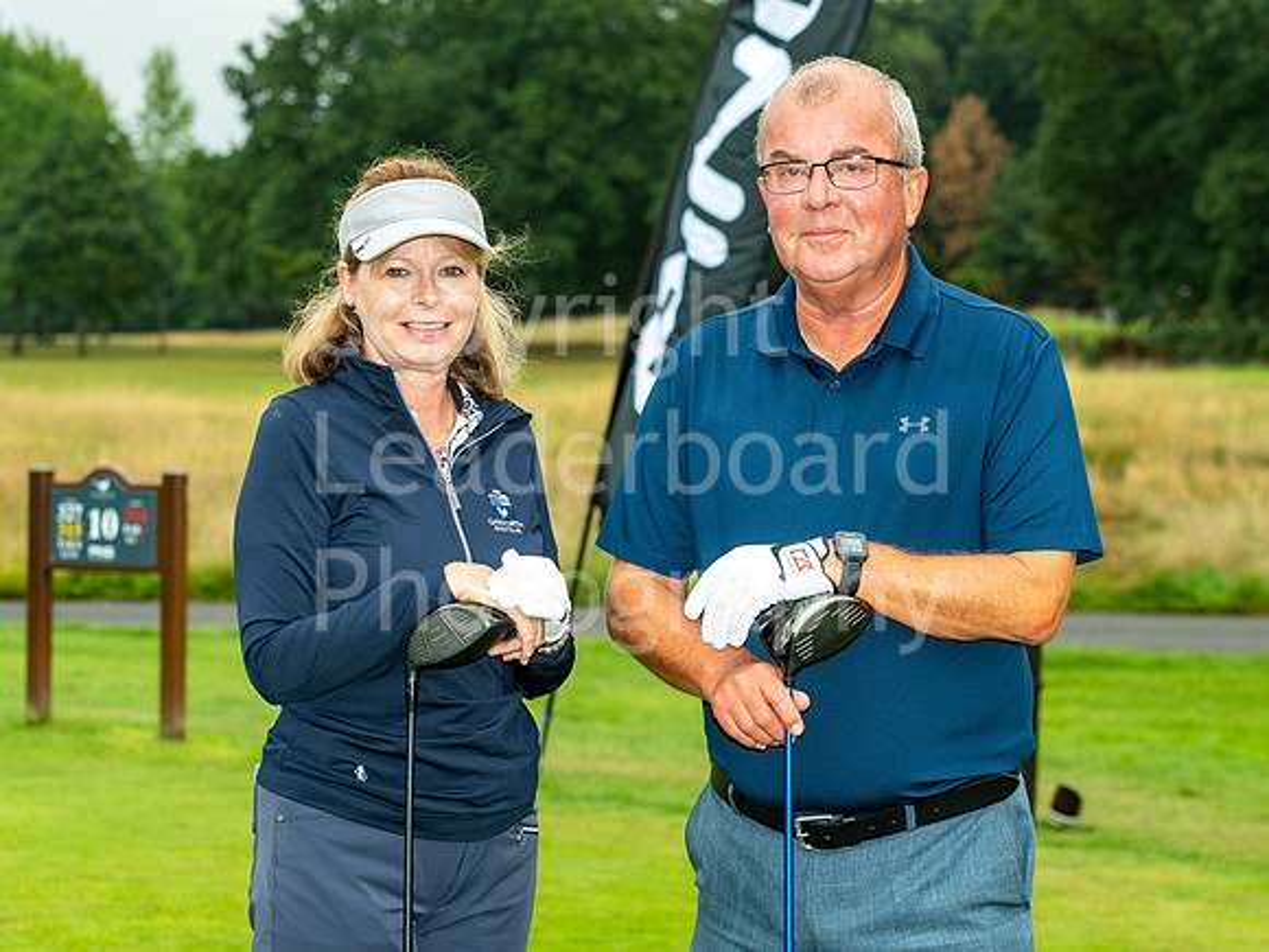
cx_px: 670
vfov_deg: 14.9
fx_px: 3637
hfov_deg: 19.8
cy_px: 480
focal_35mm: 99
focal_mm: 78
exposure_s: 1/160
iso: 200
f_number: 5.6
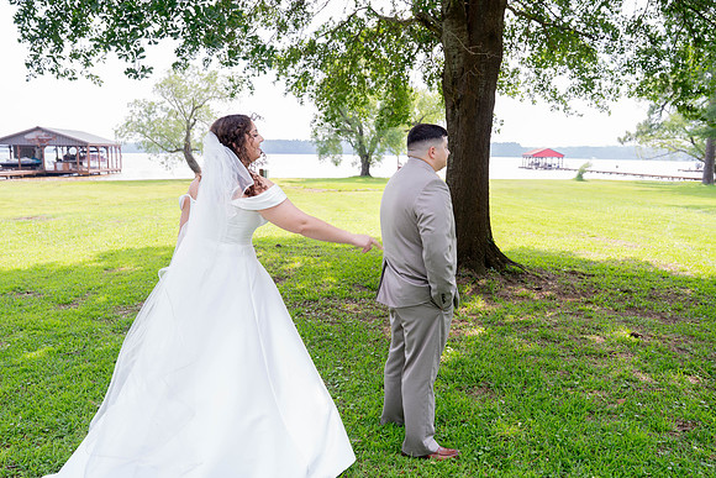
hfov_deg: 64.9
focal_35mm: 28
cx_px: 358
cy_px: 239
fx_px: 563
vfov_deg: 46.0
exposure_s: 1/200
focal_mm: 28.3
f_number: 4.5
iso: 200
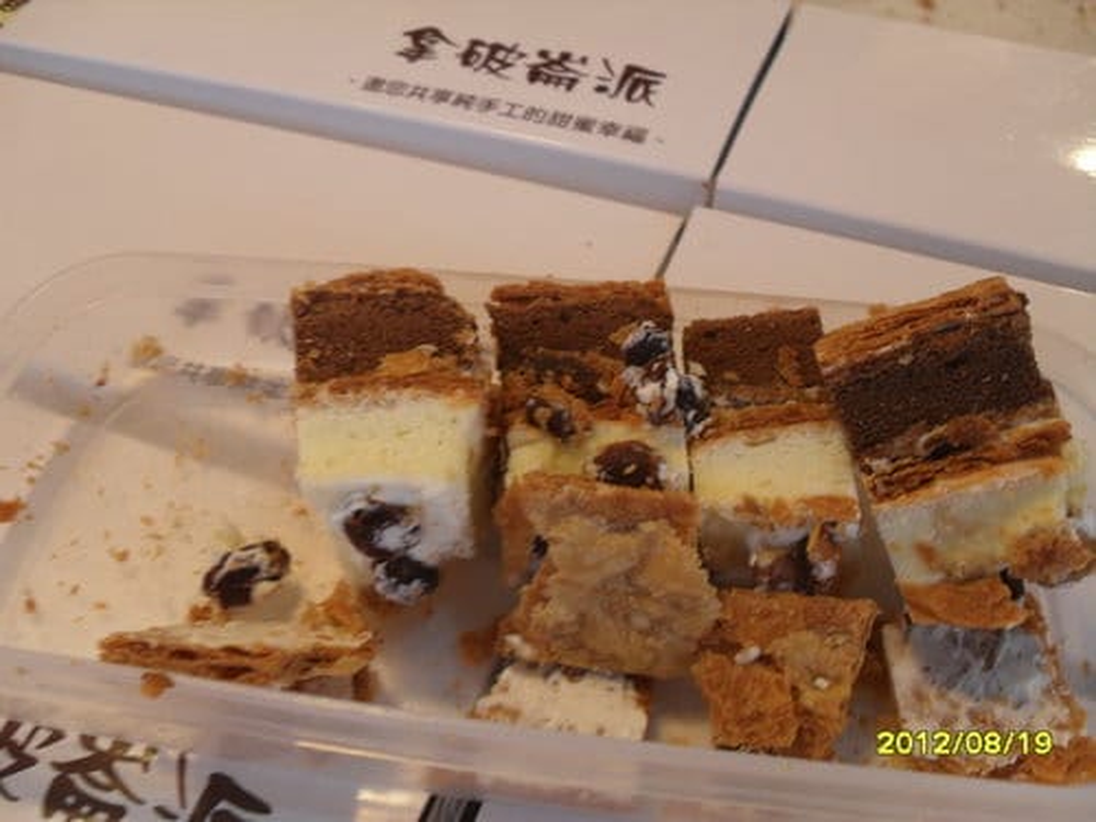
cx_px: 548
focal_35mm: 35
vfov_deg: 40.7
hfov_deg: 52.6
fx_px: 1108
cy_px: 411
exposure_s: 1/45
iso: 100
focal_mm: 6.2
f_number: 2.8
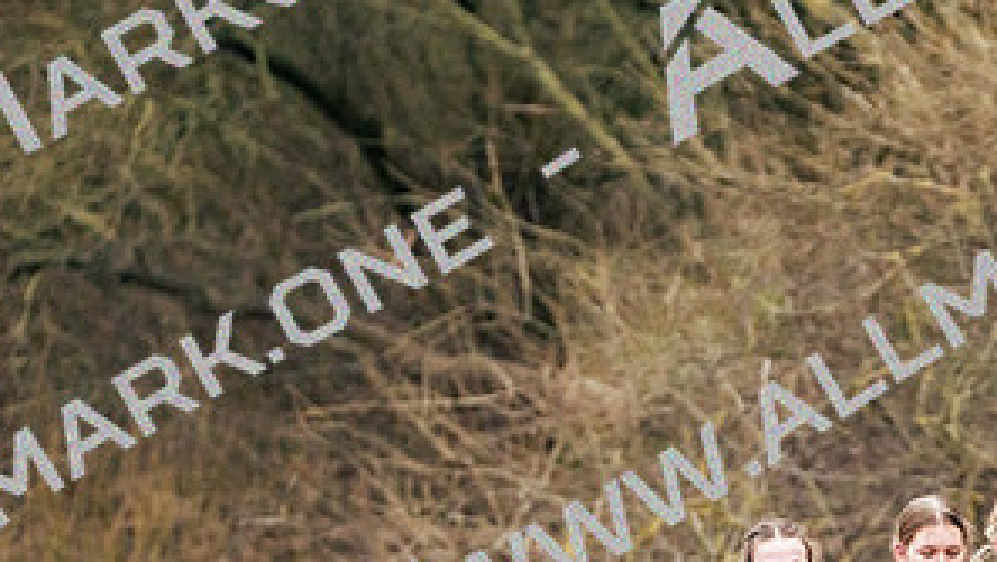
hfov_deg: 1.8
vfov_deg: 1.0
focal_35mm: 1230
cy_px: 638
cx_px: 845
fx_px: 32540
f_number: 6.3
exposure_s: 1/2000
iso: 5000
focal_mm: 600
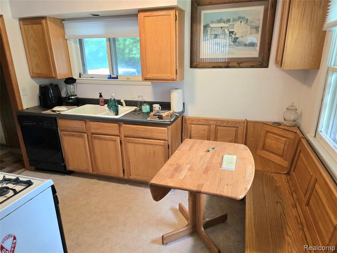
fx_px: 224
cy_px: 126
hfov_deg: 73.9
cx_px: 168
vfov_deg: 58.9
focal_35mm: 23
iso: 320
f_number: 1.8
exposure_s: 1/120
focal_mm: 5.4
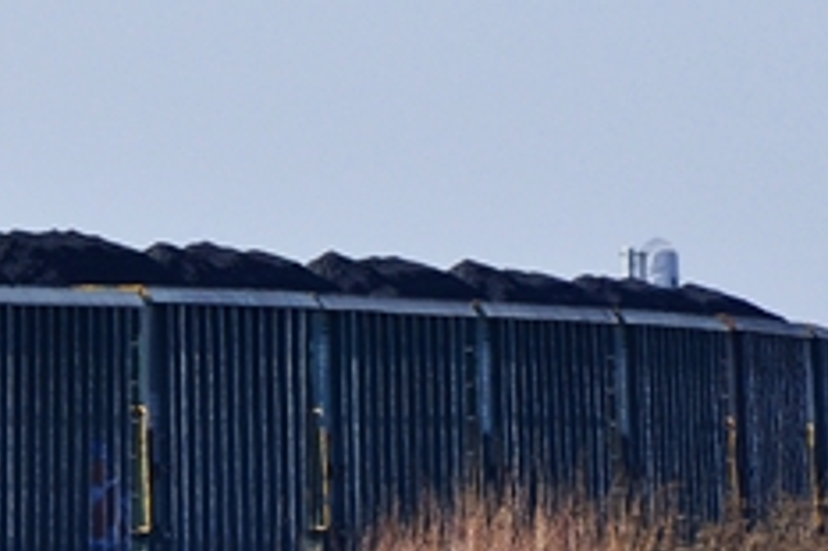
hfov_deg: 1.3
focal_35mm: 1563
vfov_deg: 0.9
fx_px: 35922
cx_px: -345
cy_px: 188
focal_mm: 270
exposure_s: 1/400
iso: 200
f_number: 8
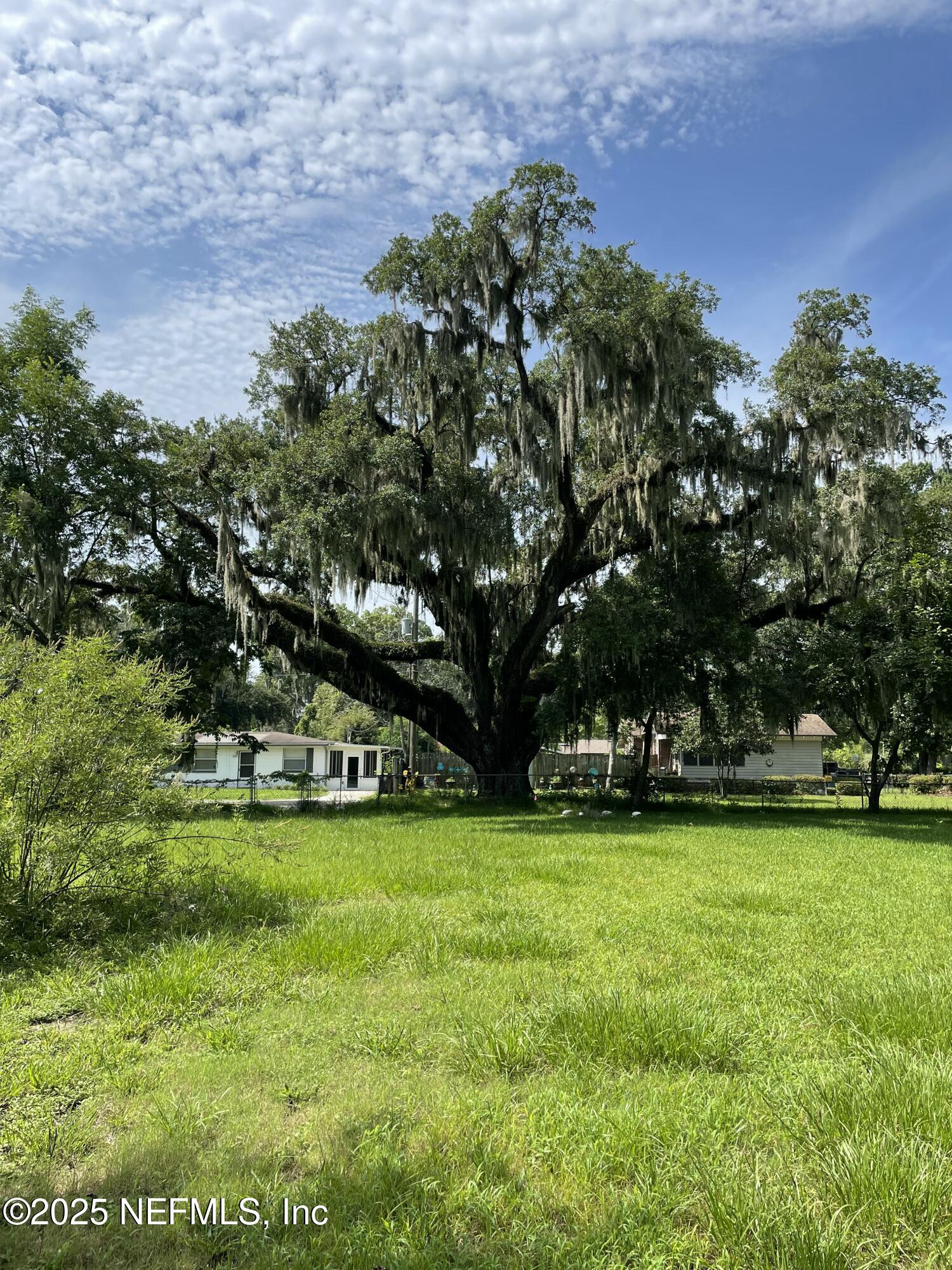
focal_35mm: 26
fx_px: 953
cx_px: 476
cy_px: 635
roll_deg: -0.2
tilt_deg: +9.6
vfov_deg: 67.3
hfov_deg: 53.1
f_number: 1.6
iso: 32
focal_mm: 4.2
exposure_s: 1/2618
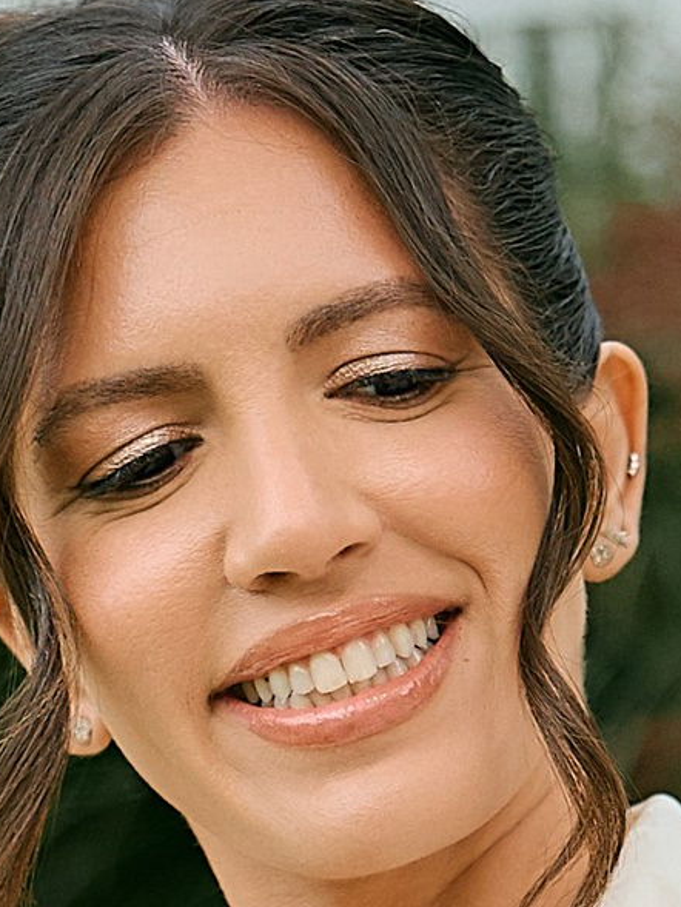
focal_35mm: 188
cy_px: 1129
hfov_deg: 7.8
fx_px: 4930
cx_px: 963
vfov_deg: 10.3
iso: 320
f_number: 2
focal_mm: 30
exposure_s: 1/4000
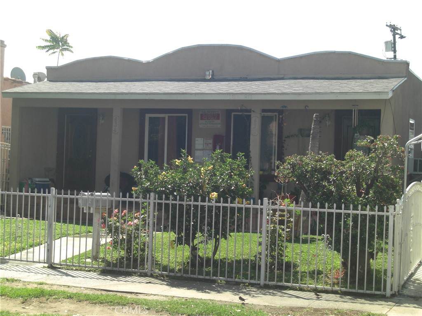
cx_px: 211
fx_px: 829
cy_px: 158
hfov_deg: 28.6
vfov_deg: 21.6
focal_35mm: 68
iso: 80
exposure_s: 1/400
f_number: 4
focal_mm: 14.2
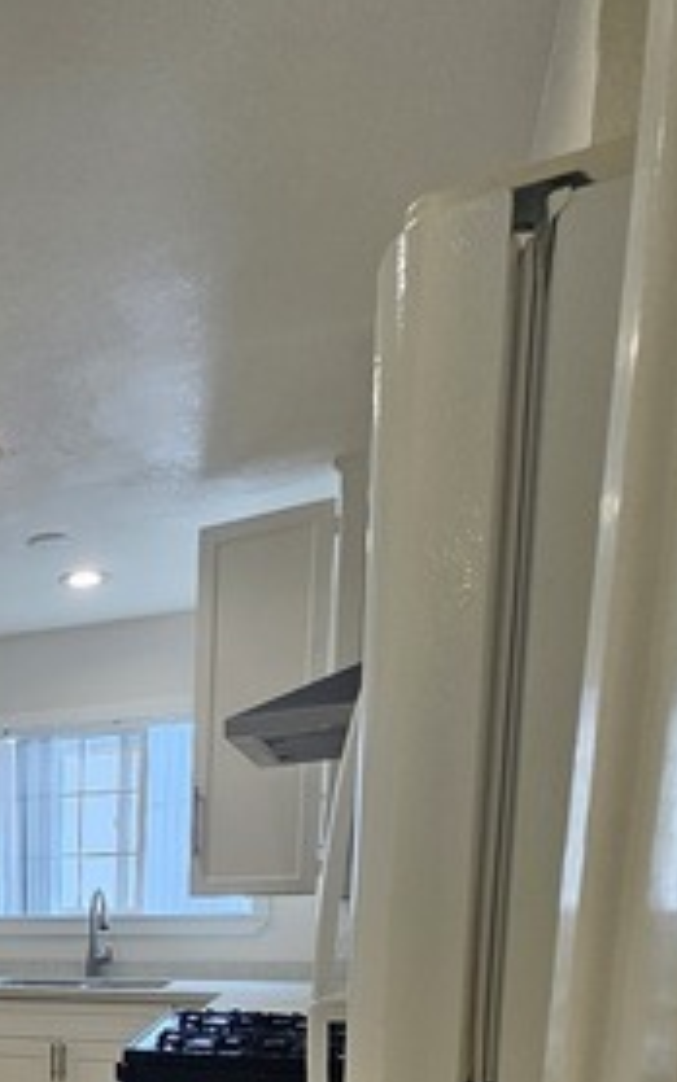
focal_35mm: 33
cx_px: -128
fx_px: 973
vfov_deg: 48.3
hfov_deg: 32.1
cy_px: 1072
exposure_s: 1/60
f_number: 2.2
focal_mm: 1.74
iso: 50
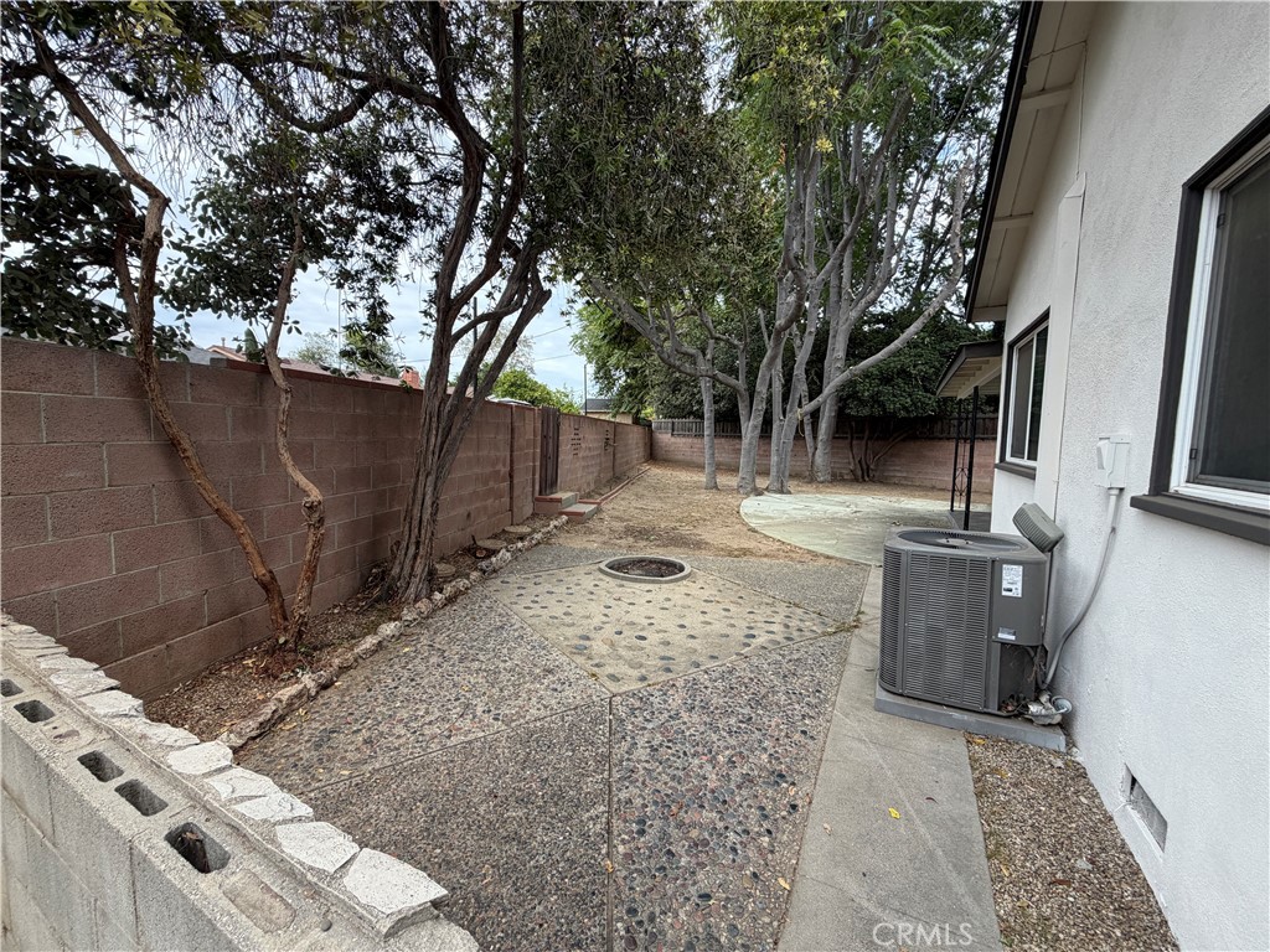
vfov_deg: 85.7
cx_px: 635
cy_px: 476
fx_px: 514
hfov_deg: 102.1
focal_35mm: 14
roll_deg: +0.0
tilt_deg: -2.9
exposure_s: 1/502
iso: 50
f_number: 2.2
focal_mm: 2.22
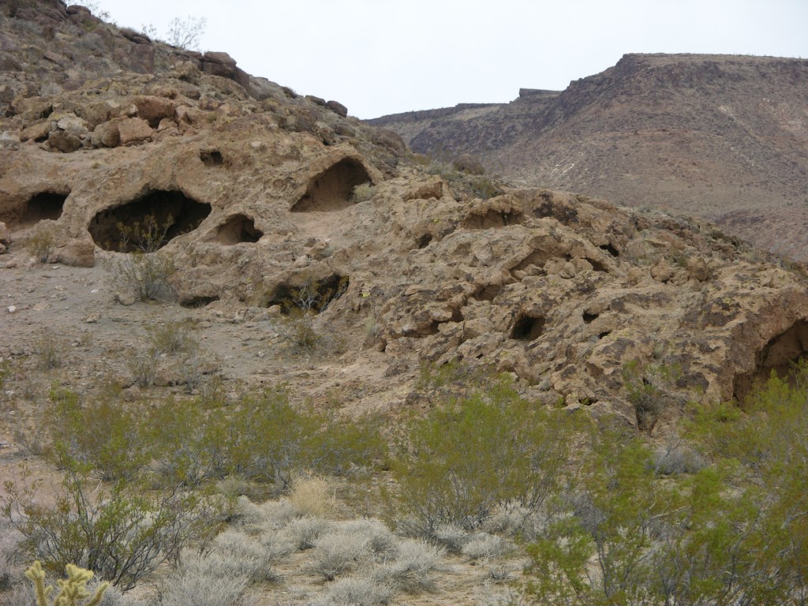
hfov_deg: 14.1
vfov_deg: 10.6
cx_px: 404
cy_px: 303
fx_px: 3268
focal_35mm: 140
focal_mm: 34.7
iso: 50
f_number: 3.8
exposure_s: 1/111
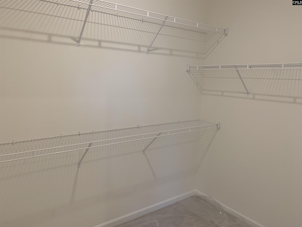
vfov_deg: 53.1
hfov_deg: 67.3
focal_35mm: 26
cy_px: 114
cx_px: 151
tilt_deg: -5.7
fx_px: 227
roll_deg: +0.7
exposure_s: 1/60
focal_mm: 4.25
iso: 64
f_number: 1.8
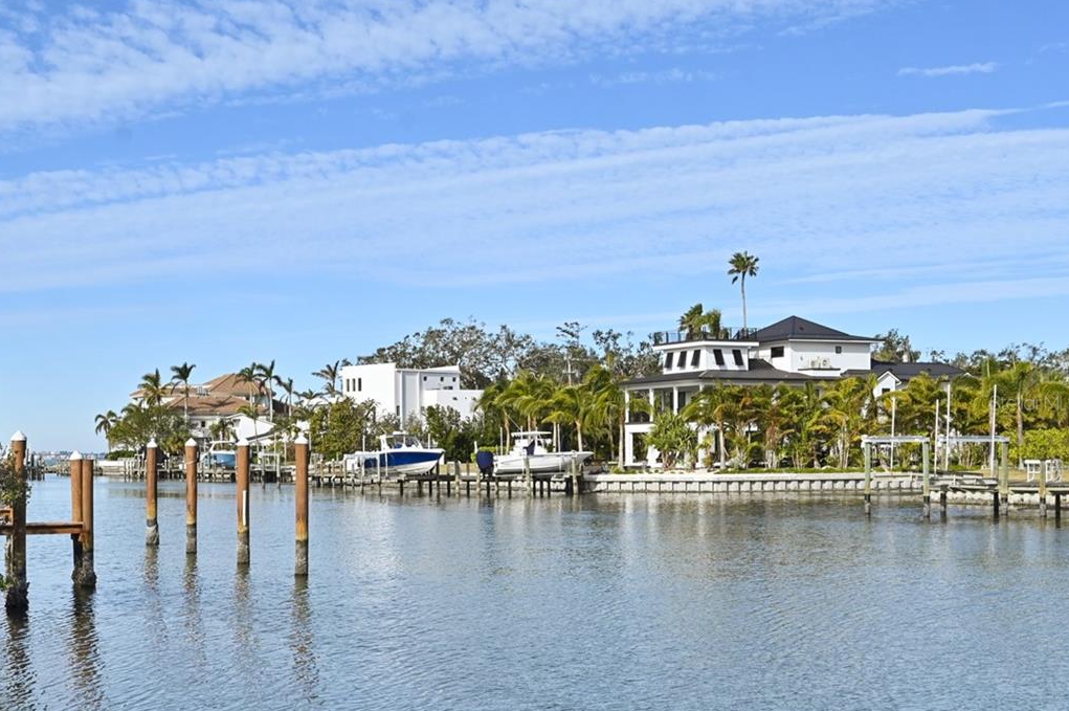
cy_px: 403
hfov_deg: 40.5
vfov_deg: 28.6
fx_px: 1394
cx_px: 245
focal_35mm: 47
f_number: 8
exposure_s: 1/2000
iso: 400
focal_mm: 30
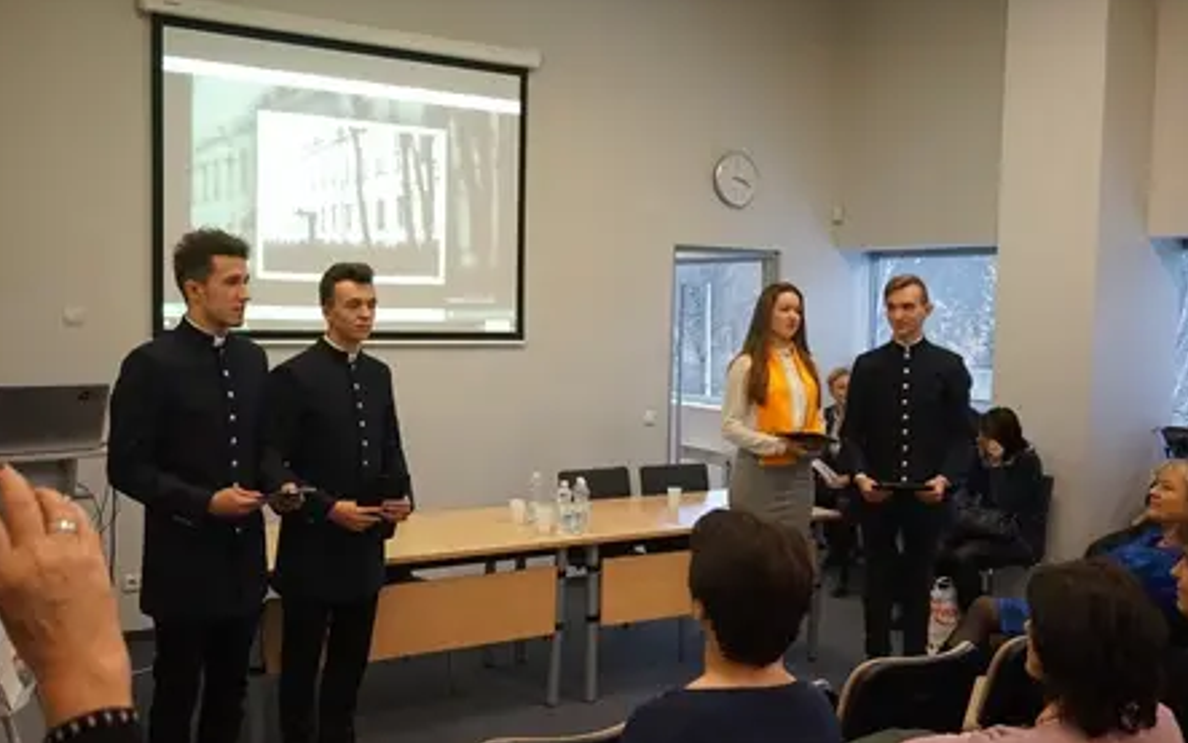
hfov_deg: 56.7
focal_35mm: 34
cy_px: 376
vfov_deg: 37.3
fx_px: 1101
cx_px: 593
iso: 3200
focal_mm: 22
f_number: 4
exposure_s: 1/80
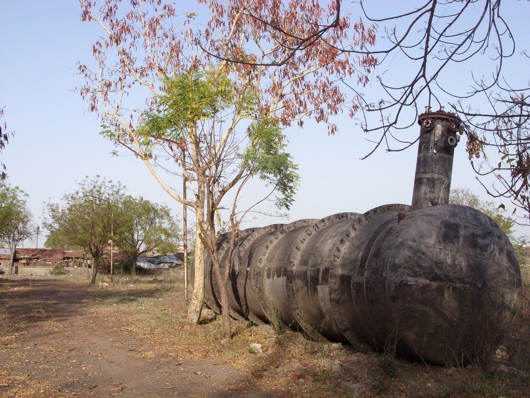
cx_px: 265
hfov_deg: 49.0
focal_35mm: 38
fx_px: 582
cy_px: 199
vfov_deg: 37.7
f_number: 4.9
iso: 50
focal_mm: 6.3
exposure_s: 1/272
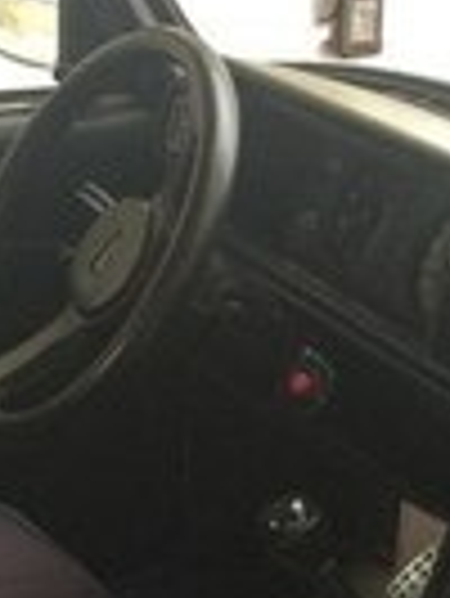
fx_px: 1869
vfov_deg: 17.3
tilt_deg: -34.5
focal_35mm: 108
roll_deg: -2.5
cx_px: 315
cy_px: 733
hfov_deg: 13.7
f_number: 2.2
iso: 125
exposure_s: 1/33
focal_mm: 4.15
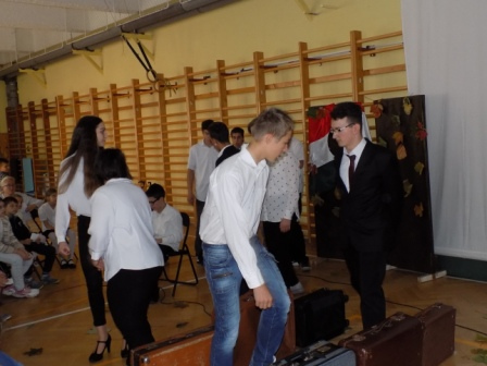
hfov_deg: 50.1
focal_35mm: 37
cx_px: 244
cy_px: 183
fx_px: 521
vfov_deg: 38.7
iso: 360
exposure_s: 1/30
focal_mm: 6.6
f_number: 3.5
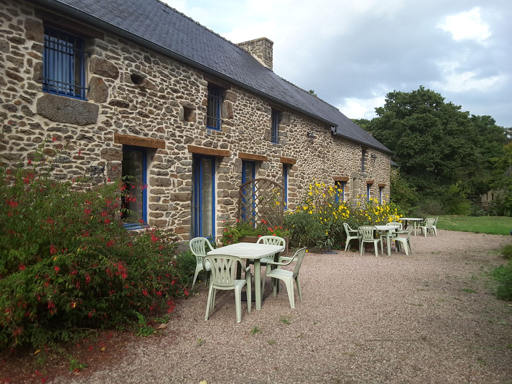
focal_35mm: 31
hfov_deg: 58.4
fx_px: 459
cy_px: 192
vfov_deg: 45.4
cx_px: 256
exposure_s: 1/370
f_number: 1.9
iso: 40
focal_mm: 2.9
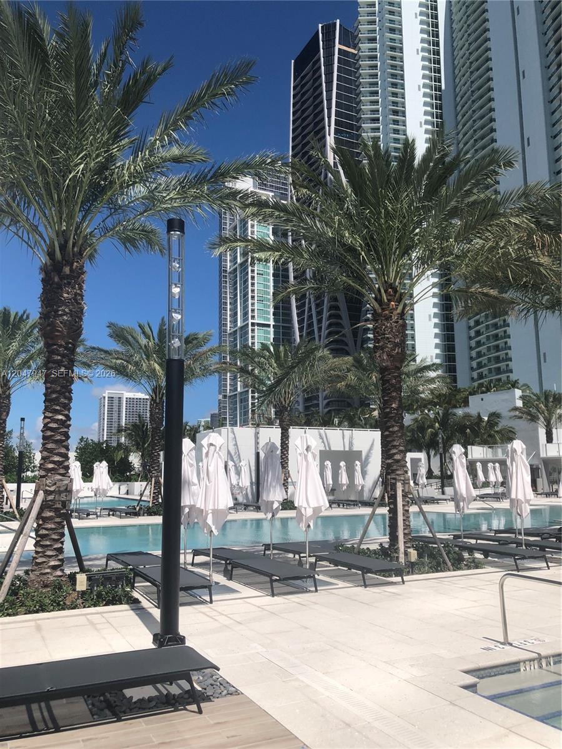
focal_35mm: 28
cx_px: 281
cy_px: 374
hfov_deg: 49.7
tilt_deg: +8.3
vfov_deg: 63.4
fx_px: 606
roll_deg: +0.9
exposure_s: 1/3472
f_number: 1.8
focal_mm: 3.99
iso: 20
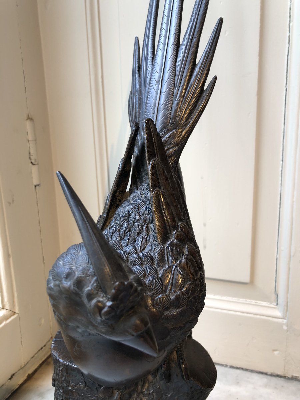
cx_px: 150
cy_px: 200
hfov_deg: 49.7
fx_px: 324
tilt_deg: -13.0
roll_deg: +3.2
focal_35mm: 28
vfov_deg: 63.4
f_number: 1.8
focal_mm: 4
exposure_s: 1/50
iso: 32
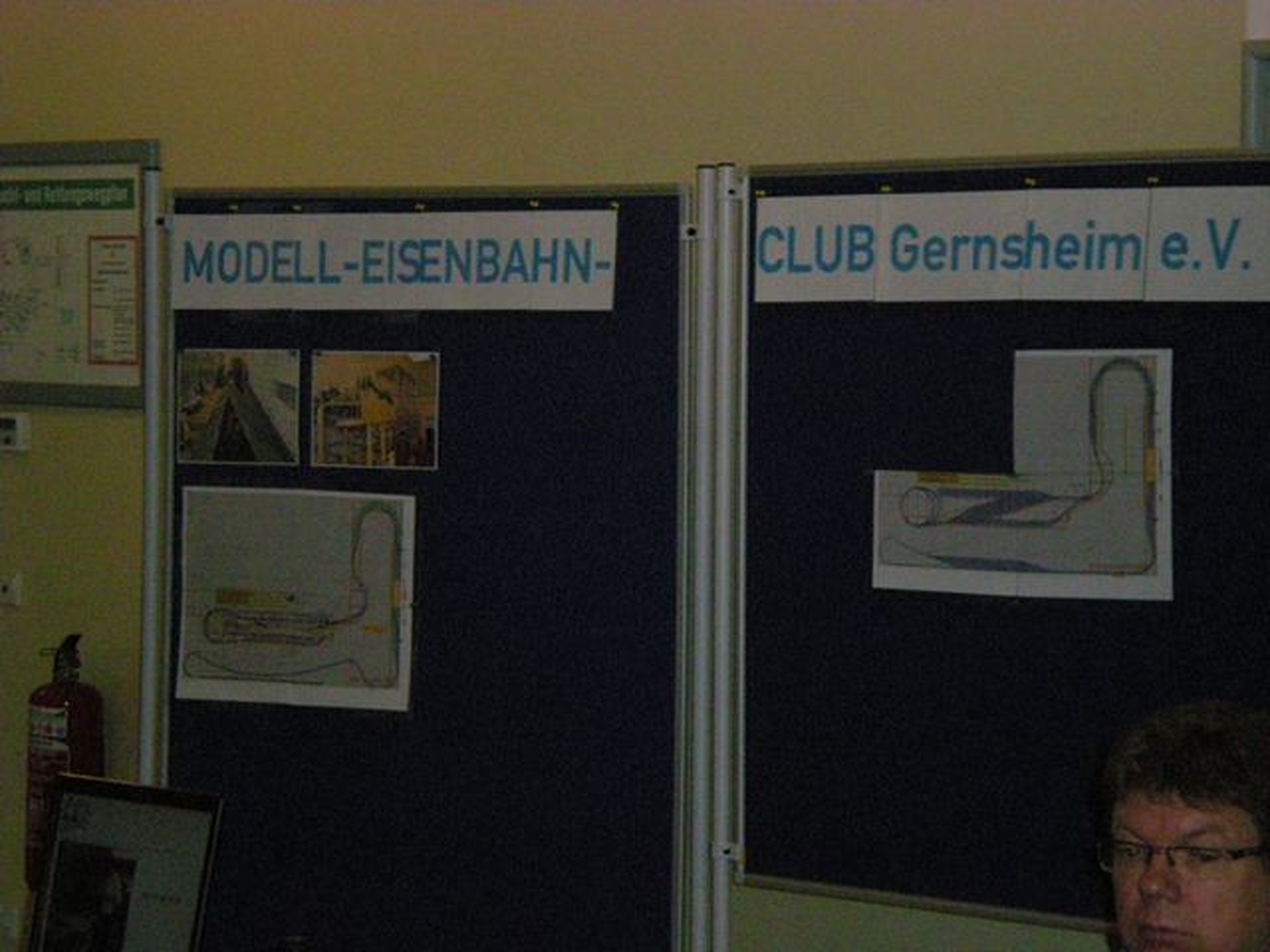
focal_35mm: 114
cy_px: 476
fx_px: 4182
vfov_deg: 13.0
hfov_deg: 17.3
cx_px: 635
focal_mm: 18.9
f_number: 5.9
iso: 800
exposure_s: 1/120
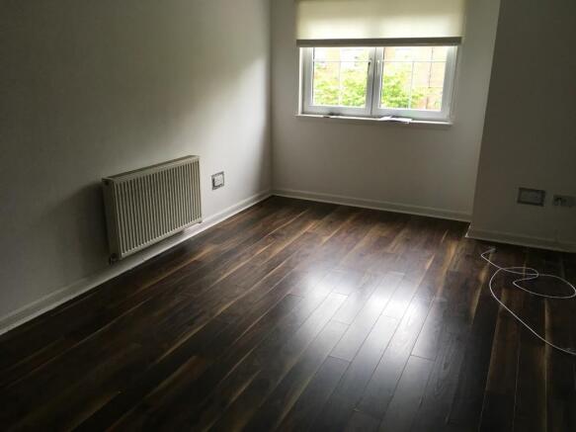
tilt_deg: -14.7
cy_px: 216
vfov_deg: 48.2
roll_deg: -0.1
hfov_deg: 61.7
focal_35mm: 29
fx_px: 482
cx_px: 288
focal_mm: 4.15
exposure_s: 1/33
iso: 25
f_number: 2.2
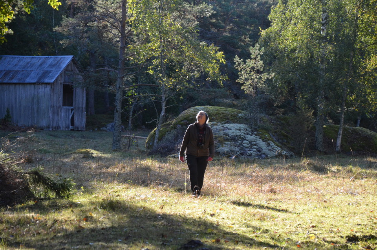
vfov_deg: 10.7
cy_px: 125
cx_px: 188
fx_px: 1333
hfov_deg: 16.1
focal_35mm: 128
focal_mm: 85
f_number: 5.6
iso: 800
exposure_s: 1/640
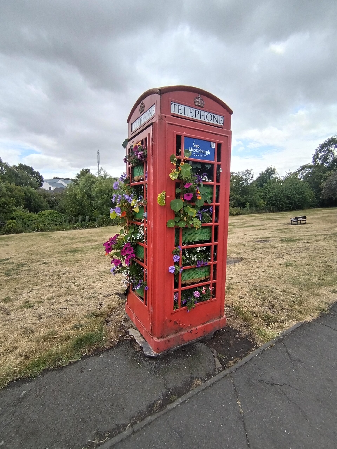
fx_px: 221
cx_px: 168
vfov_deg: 91.0
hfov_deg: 74.7
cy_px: 224
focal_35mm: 17
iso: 100
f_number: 2.2
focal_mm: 1.42
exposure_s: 1/728
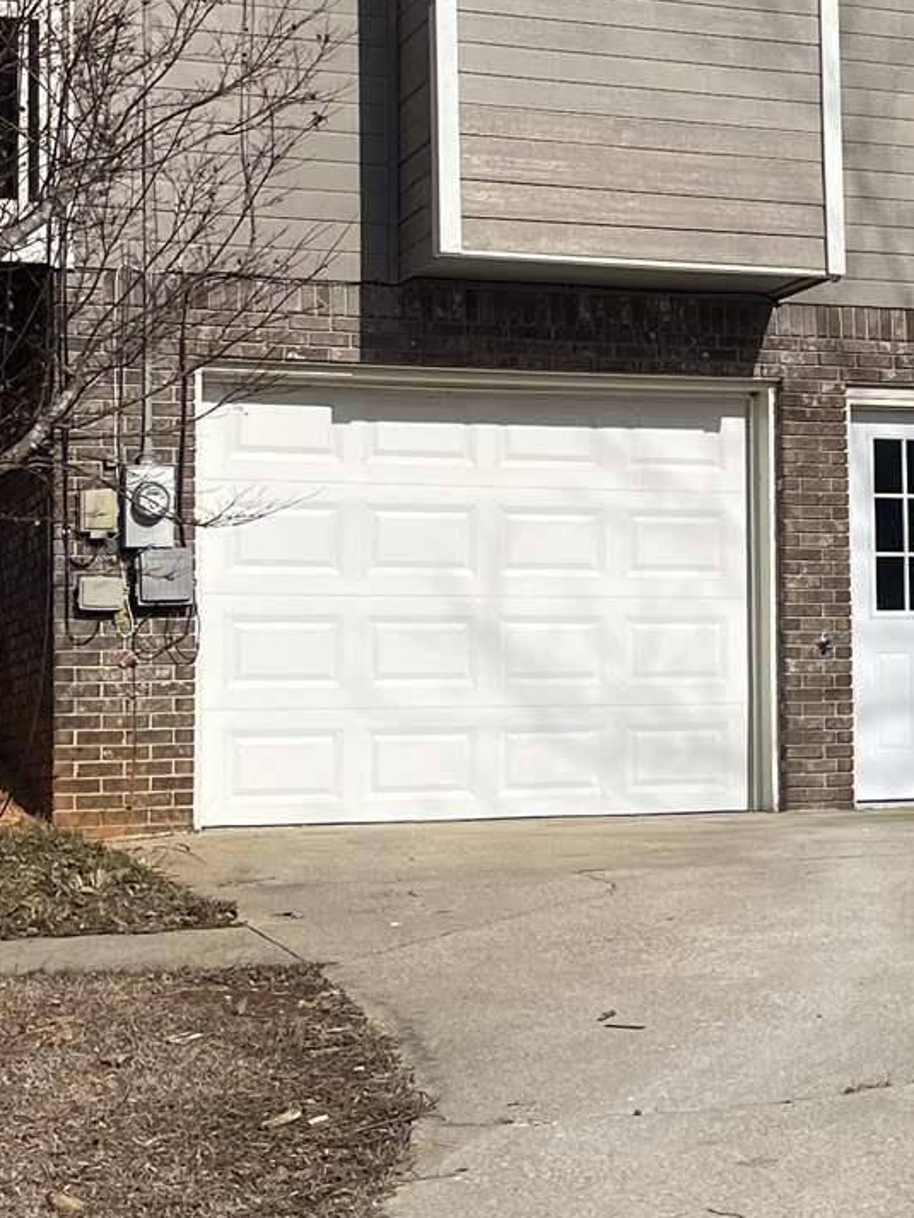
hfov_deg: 16.9
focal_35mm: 84
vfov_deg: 23.3
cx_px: 1040
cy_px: 499
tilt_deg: +4.4
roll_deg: +2.5
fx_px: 2956
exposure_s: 1/5848
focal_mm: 5.1
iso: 50
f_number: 1.6
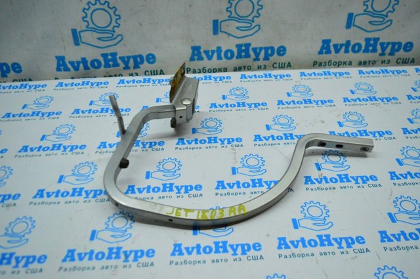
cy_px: 140
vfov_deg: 41.6
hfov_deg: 59.6
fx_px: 367
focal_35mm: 32
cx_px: 210
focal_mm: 21
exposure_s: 1/1600
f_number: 4
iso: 6400
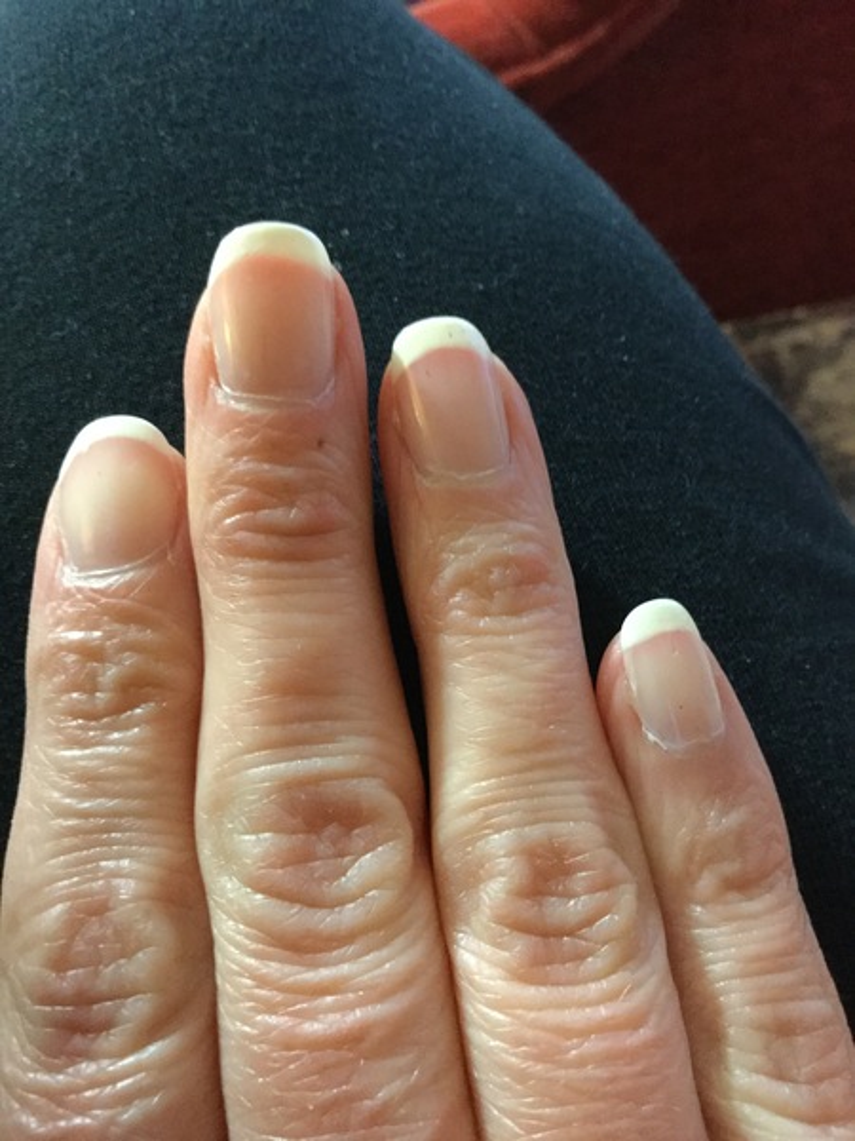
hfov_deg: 45.4
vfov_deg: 58.4
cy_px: 570
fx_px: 1021
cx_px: 428
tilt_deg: -46.3
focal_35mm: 31
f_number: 2.4
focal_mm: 3.3
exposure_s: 1/17
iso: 500
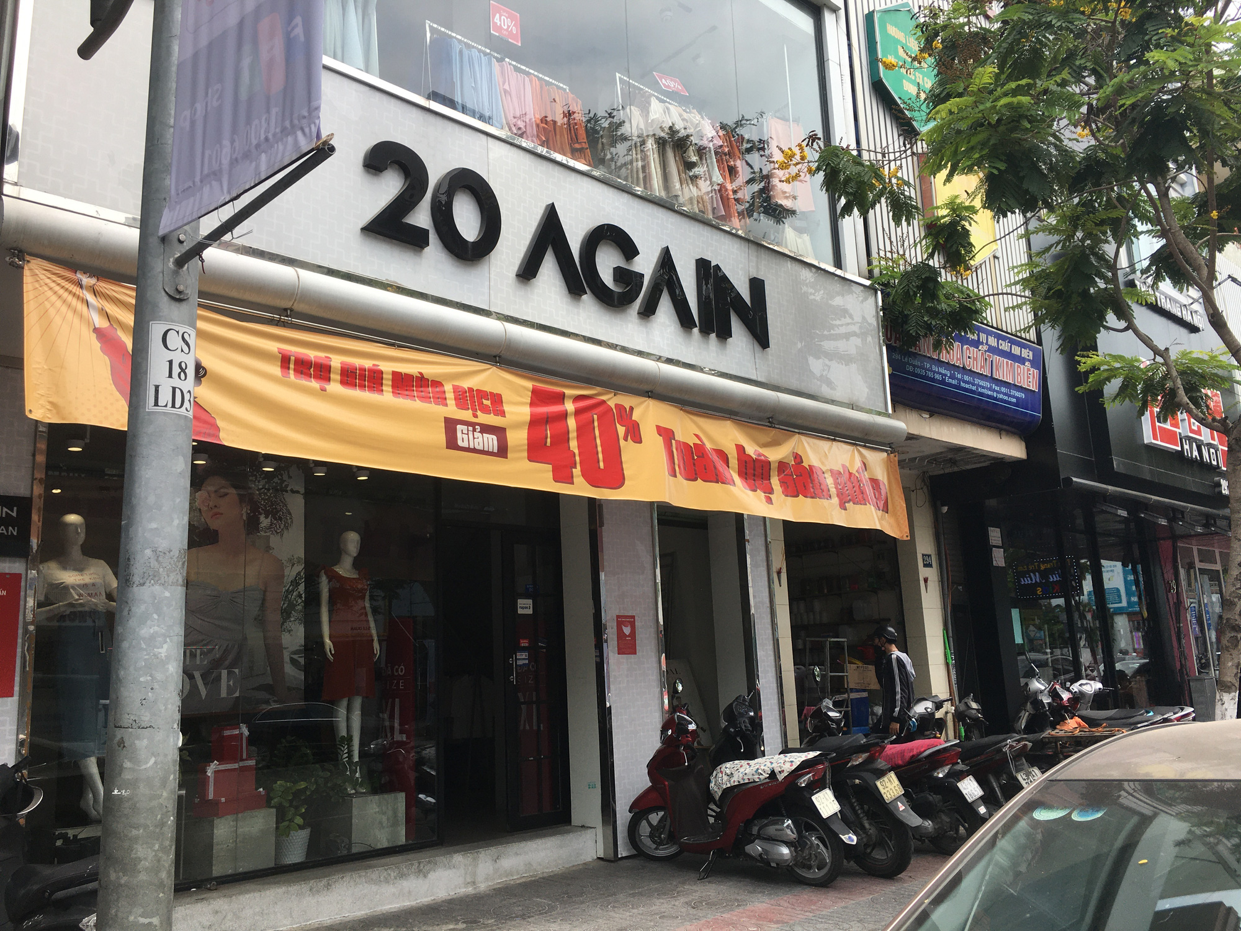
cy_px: 466
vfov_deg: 48.2
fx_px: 1040
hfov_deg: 61.7
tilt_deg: +12.1
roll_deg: +2.7
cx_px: 620
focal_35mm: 29
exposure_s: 1/884
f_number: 2.2
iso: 25
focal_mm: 4.15
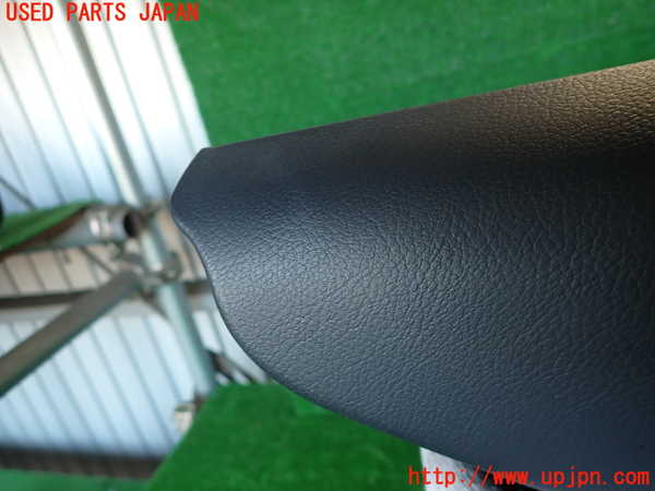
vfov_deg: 54.9
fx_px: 473
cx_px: 328
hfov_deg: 69.4
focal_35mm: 25
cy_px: 246
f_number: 2
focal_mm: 4.5
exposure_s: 1/60
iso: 125
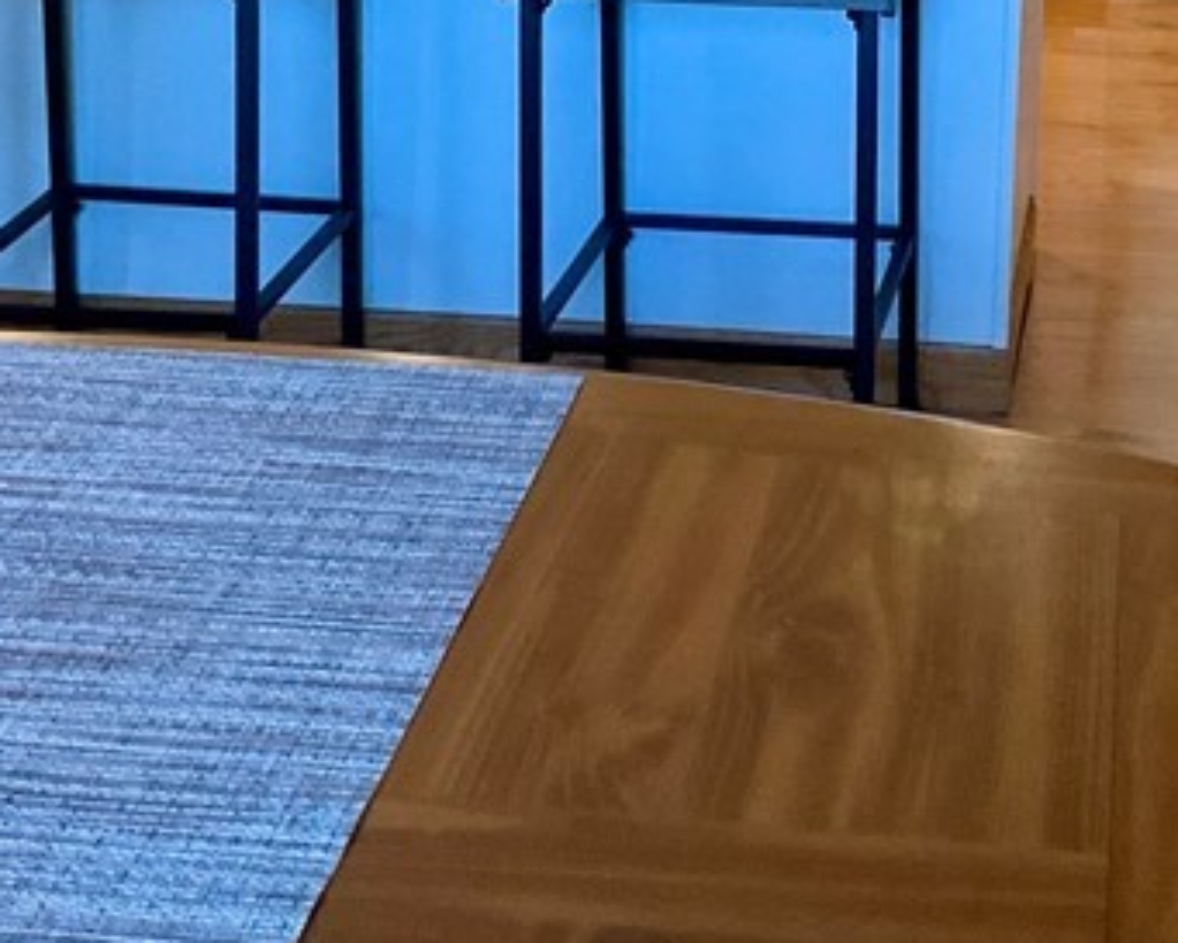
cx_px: 853
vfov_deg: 17.3
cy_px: -180
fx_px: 2964
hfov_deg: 22.3
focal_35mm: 85
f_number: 1.8
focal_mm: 3
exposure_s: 1/60
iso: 160
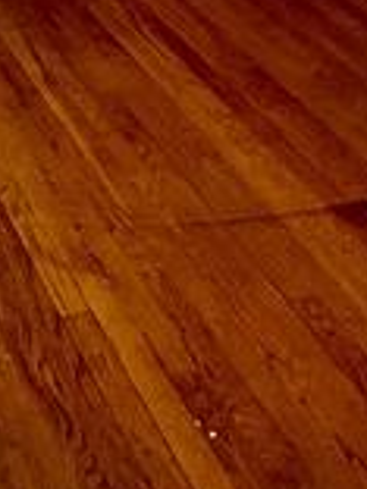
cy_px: -420
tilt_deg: -4.4
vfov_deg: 19.7
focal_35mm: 69
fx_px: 975
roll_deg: -0.3
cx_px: -116
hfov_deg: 19.6
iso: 250
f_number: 2.2
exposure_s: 1/60
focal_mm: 2.22
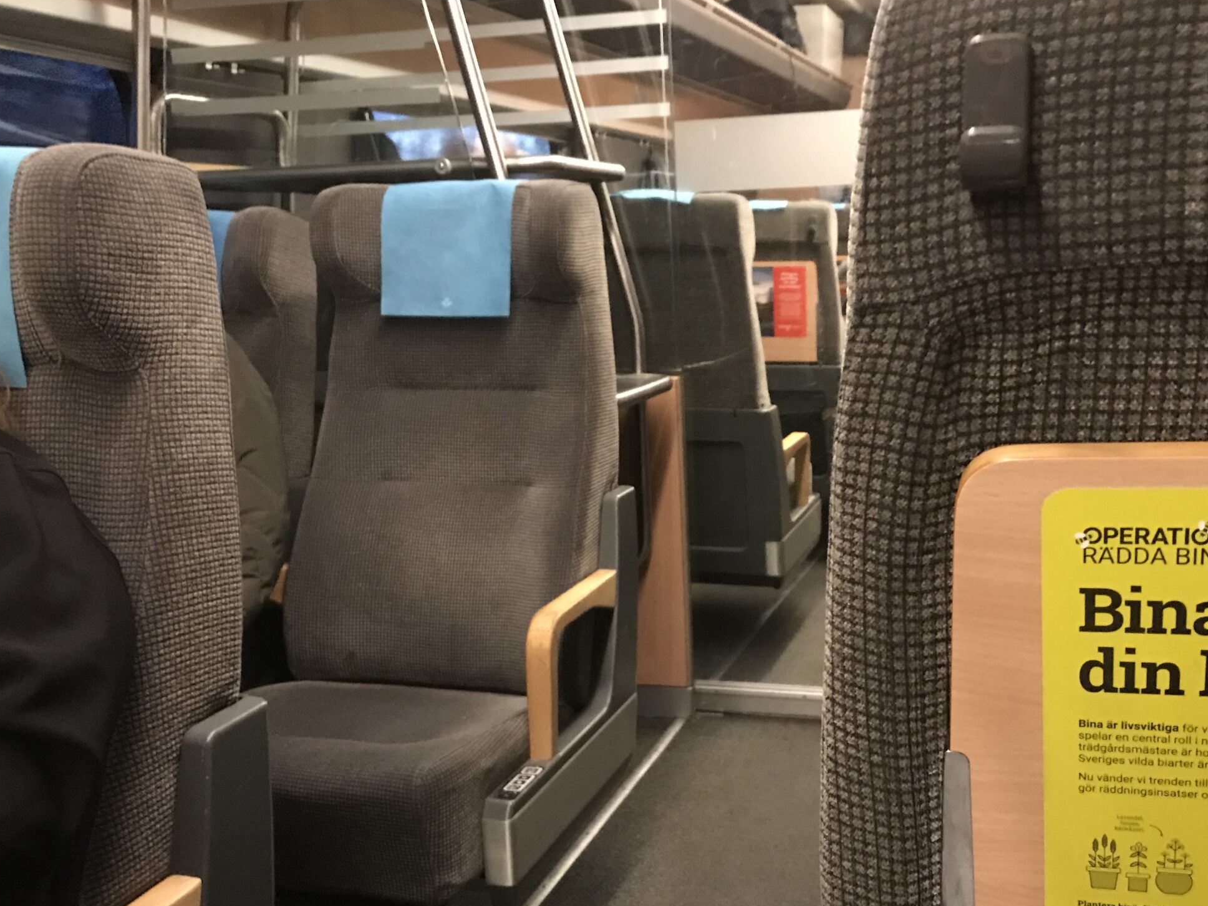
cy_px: 541
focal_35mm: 37
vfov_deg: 38.5
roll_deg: -0.1
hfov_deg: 49.9
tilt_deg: -11.8
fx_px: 1291
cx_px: 719
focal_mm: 3.99
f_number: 1.8
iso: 80
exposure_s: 1/4
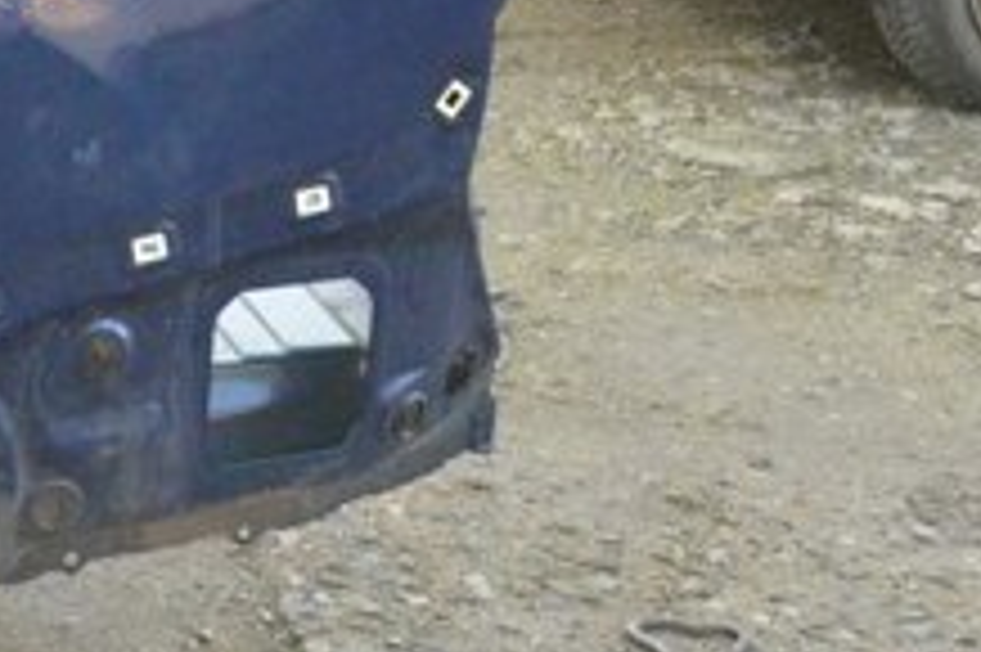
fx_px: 3594
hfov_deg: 14.6
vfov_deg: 10.3
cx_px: -414
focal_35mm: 132
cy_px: 40
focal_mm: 30
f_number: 9
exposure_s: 1/160
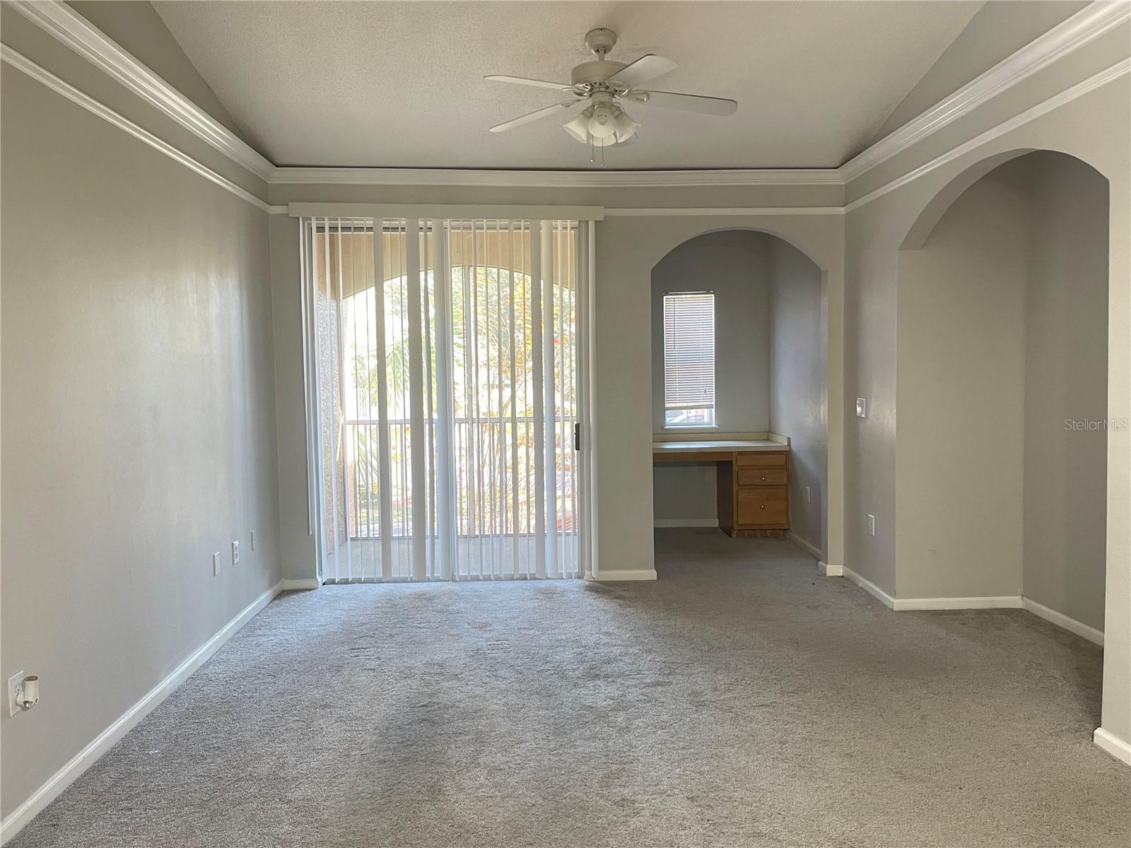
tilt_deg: -3.7
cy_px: 424
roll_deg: +1.4
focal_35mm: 25
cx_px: 566
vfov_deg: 54.9
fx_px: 817
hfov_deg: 69.4
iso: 160
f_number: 1.6
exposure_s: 1/60
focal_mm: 5.1
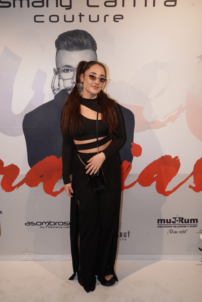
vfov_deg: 53.1
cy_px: 151
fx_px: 303
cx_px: 101
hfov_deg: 36.9
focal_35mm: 36
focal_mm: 36
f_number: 8
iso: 1000
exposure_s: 1/160
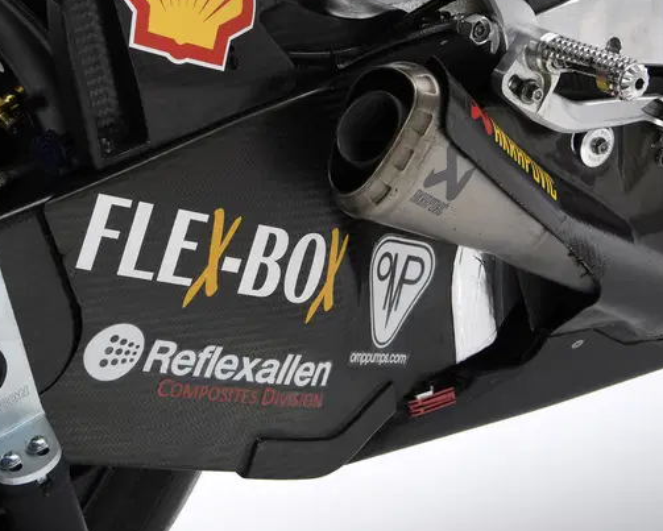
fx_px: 1669
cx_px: 266
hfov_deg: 22.4
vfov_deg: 18.0
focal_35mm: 85
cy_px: 138
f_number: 16
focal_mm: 38
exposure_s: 1/250
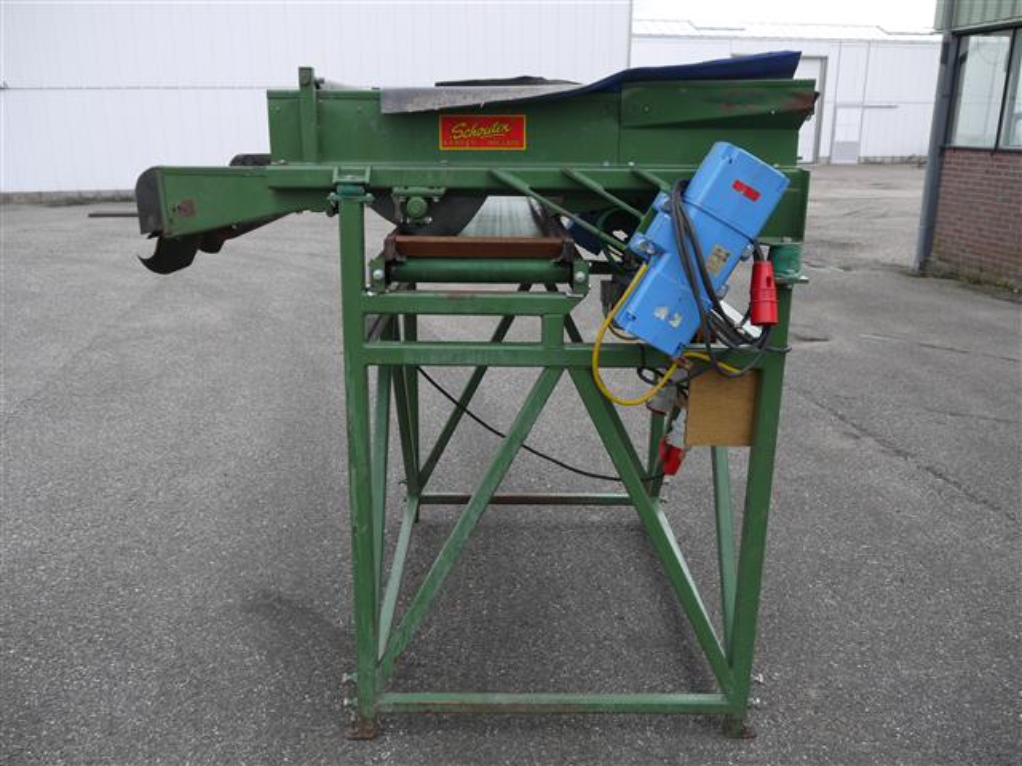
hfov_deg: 60.0
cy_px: 383
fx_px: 886
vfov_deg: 46.8
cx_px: 511
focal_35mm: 30
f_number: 5
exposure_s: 1/200
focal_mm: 15
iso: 100
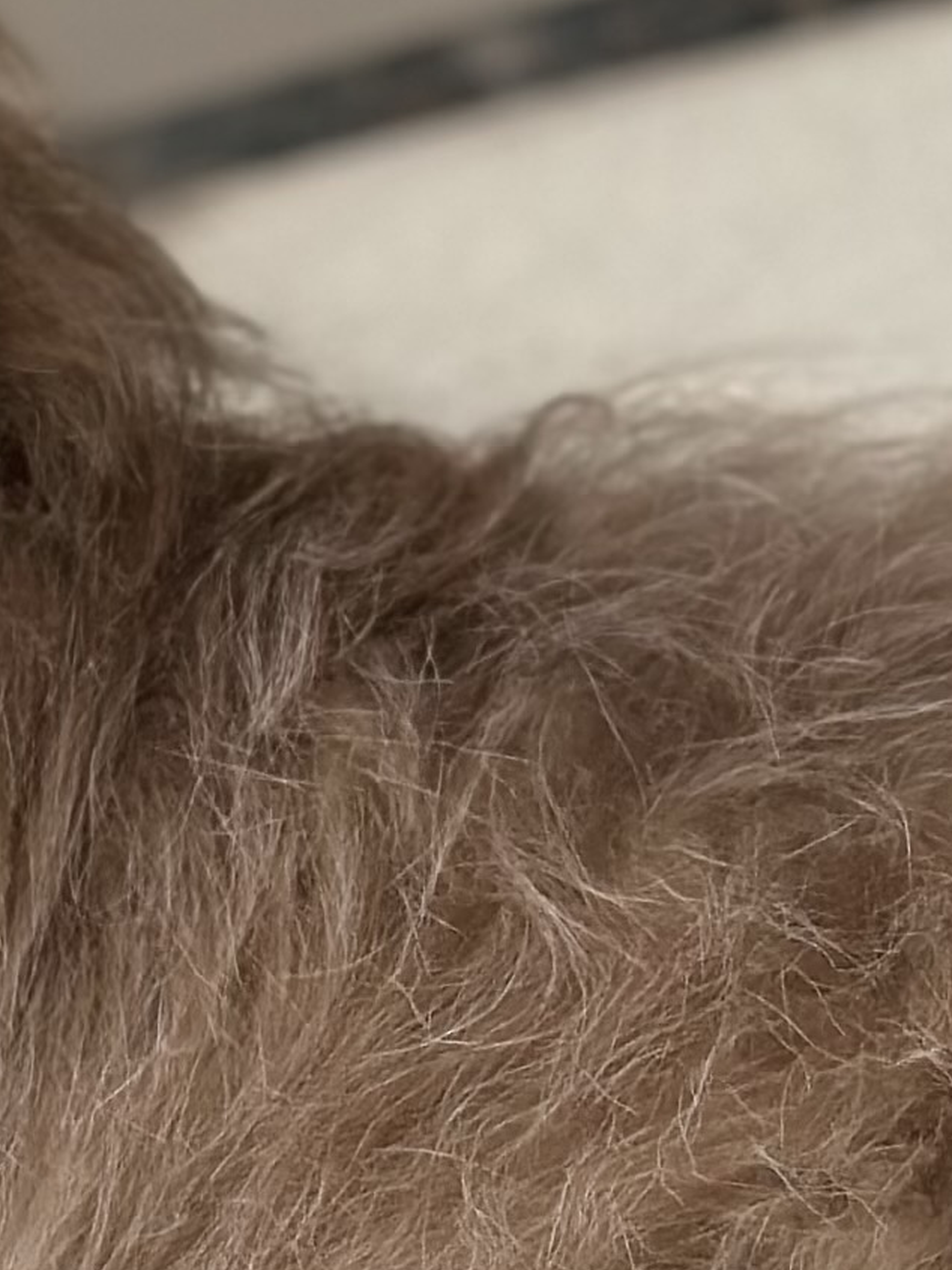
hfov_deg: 6.4
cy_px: 446
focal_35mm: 229
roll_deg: -2.2
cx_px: -746
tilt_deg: +13.7
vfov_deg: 8.6
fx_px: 8395
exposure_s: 1/65
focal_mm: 6.86
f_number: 1.78
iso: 125
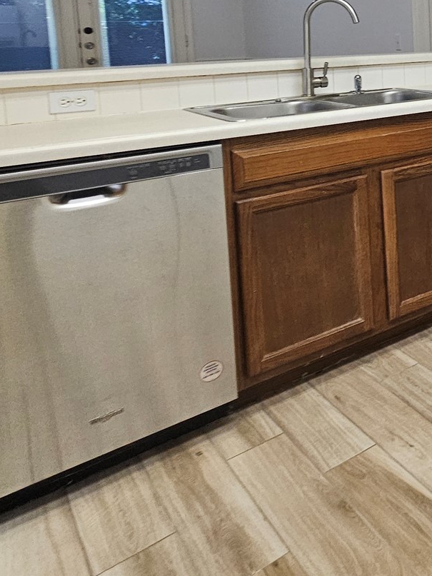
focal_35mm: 33
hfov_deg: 29.4
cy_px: 70
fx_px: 549
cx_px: 623
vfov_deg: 49.9
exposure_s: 1/60
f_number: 2.2
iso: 100
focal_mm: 2.2
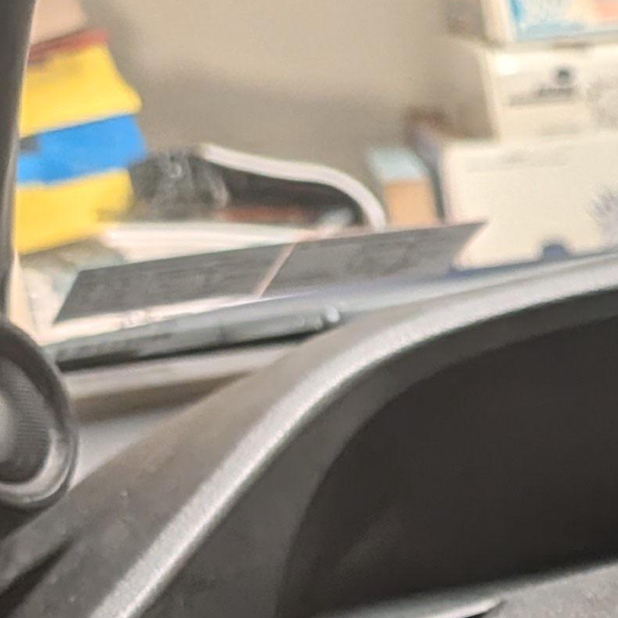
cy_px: 1060
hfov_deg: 13.3
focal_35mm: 110
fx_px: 2222
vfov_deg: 14.3
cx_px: 1285
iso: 93
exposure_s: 1/120
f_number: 1.68
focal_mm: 6.9
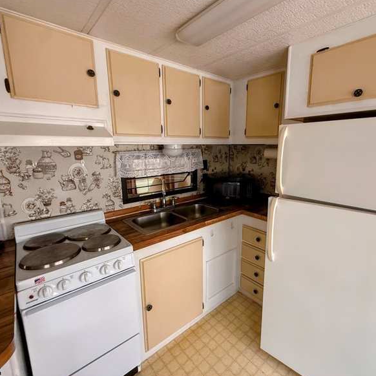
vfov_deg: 84.0
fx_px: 209
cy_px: 185
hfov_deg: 83.6
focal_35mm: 17
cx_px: 211
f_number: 2.2
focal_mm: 2.22
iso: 400
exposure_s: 1/60
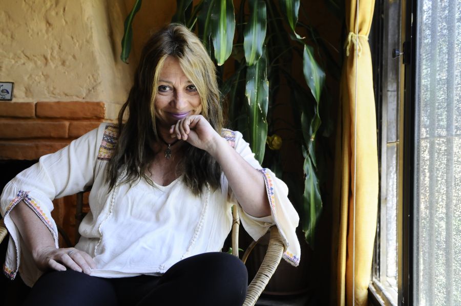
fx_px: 499
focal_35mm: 39
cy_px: 153
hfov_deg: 49.6
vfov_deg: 34.1
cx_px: 230
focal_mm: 26
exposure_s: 1/25
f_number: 5
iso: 800
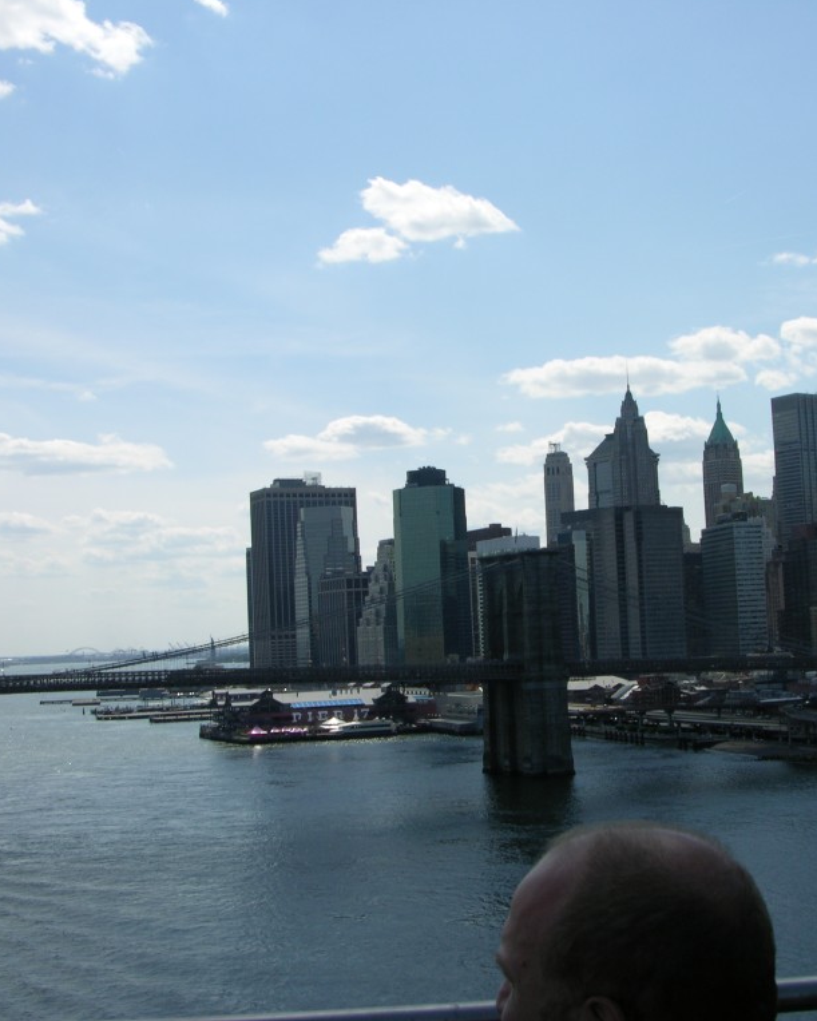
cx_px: 479
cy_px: 509
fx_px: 1542
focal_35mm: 51
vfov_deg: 36.7
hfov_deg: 29.6
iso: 50
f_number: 7.2
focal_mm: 10
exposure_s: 1/280
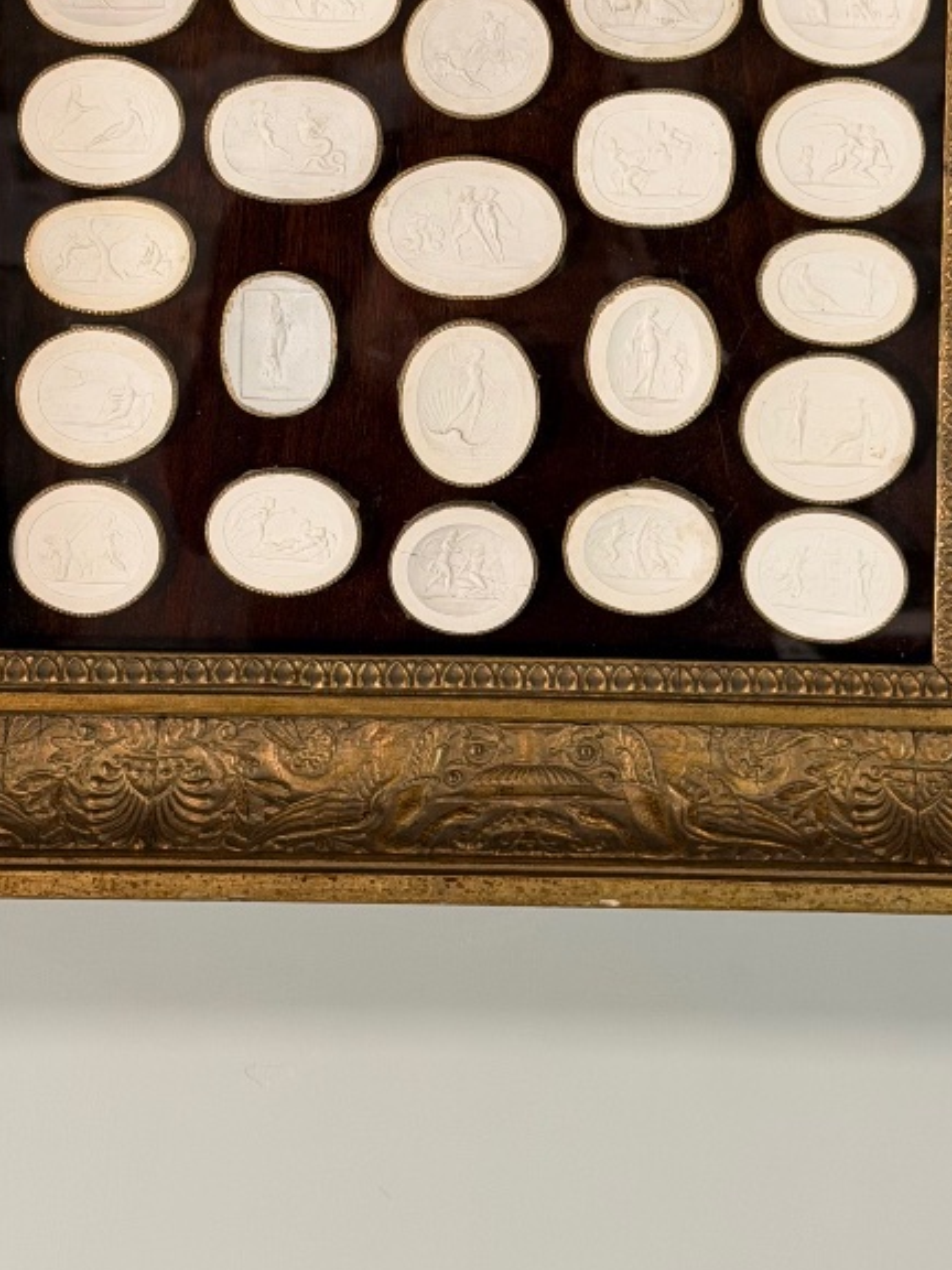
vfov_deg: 19.5
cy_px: 298
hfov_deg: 14.8
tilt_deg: +0.9
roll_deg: -0.8
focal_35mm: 100
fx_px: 3667
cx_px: 496
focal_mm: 6.76
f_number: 1.78
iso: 125
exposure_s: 1/50
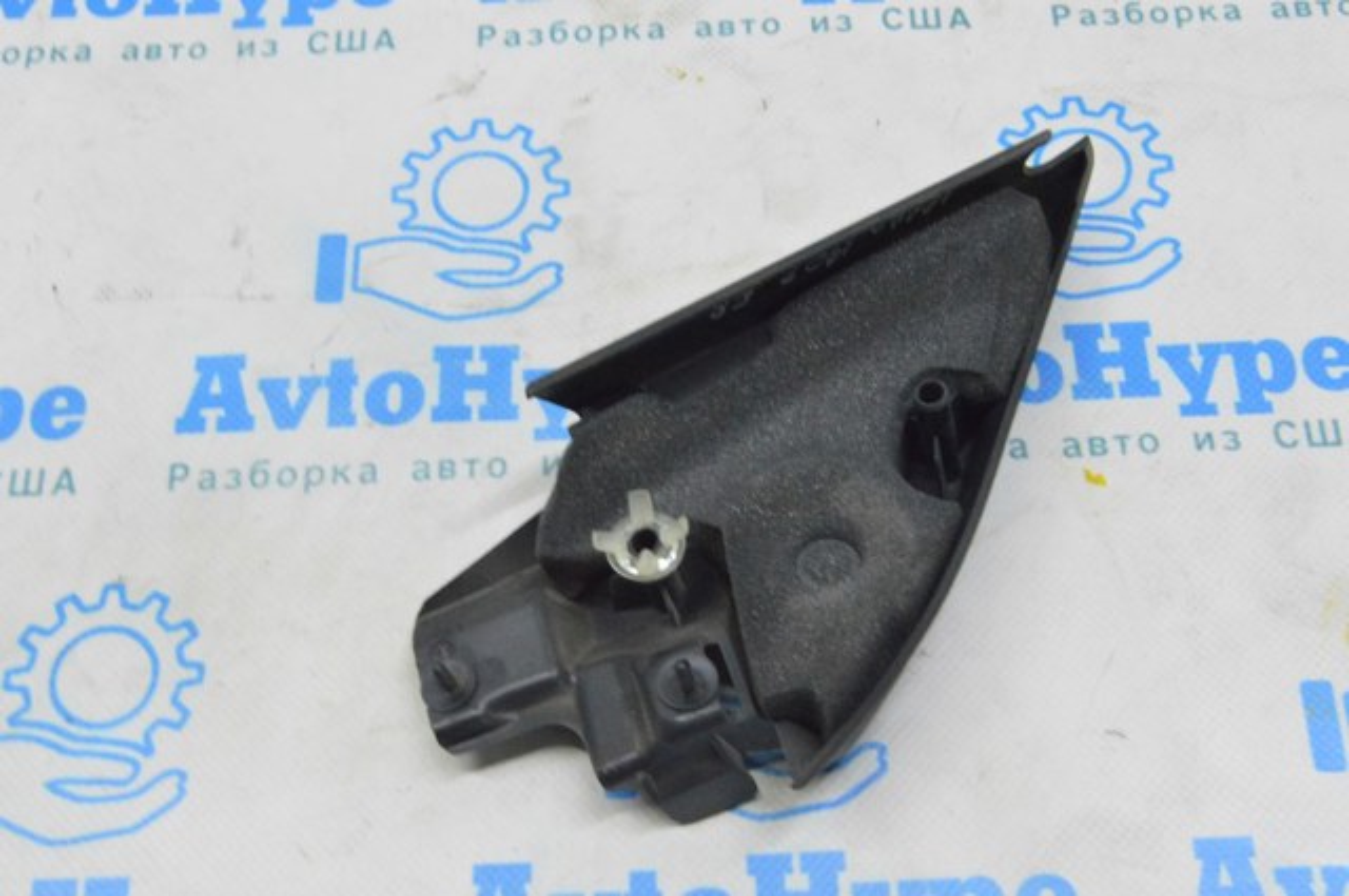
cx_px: 674
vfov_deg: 28.0
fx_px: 1796
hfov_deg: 41.2
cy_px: 448
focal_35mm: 48
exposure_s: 1/20
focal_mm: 32
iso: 6400
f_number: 20
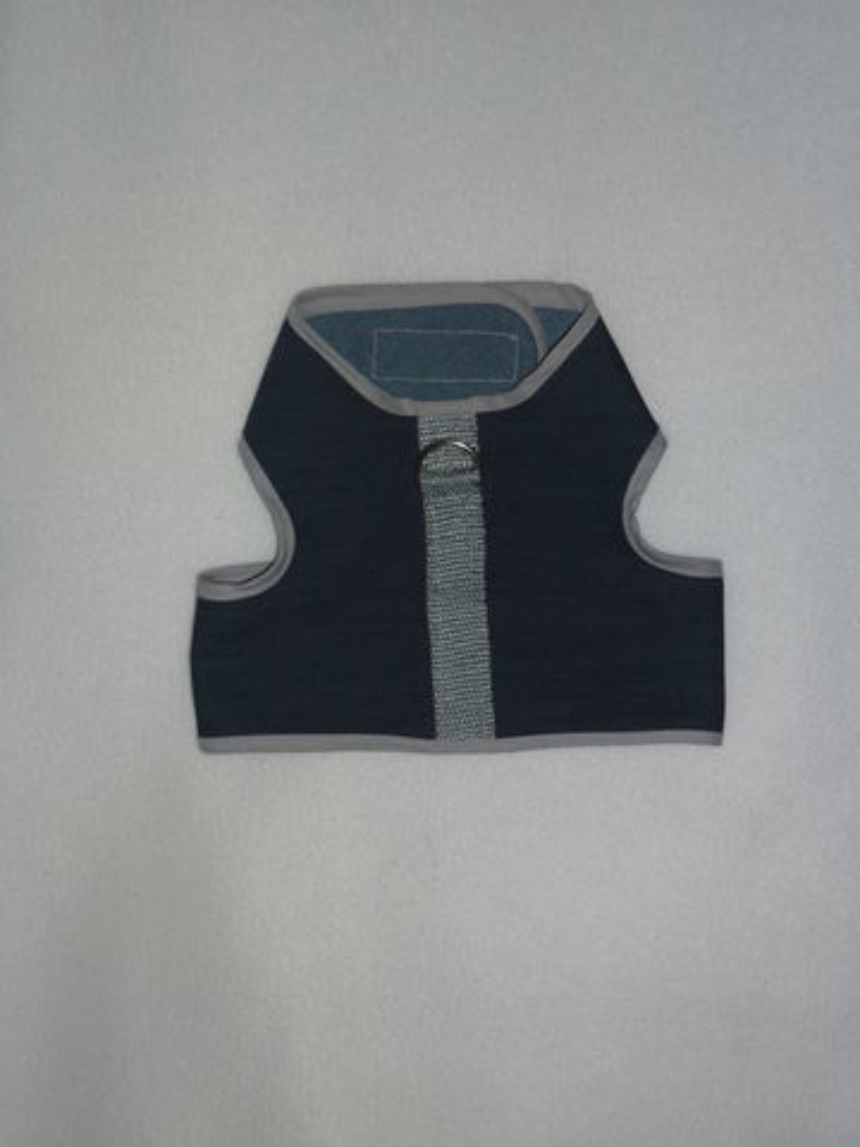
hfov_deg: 26.1
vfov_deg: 34.3
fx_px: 1855
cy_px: 574
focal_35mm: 56
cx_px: 430
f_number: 3.4
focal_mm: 9.2
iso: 100
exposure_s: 1/40
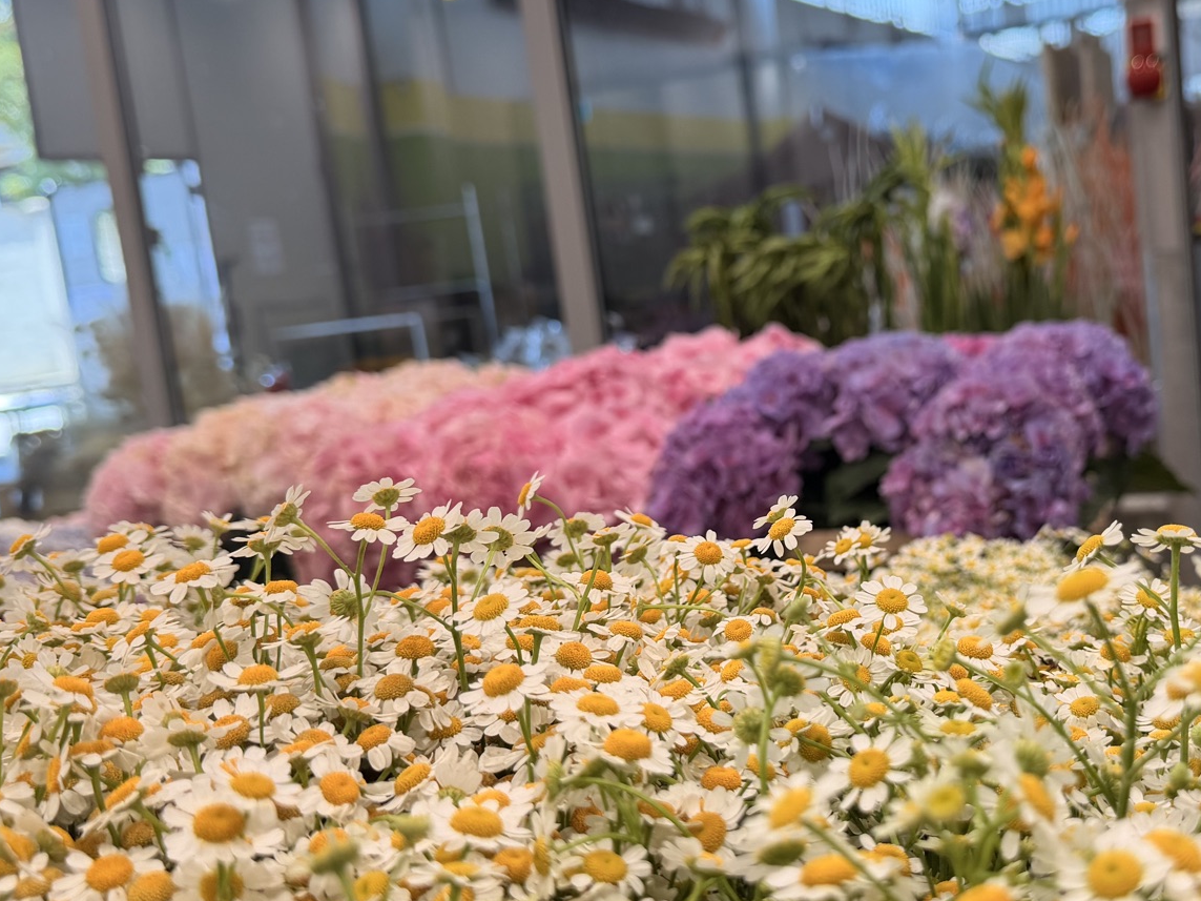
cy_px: 454
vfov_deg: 34.3
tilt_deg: -8.7
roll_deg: +6.1
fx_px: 1457
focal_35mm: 42
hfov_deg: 43.8
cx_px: 856
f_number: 1.78
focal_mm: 6.76
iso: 80
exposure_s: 1/100
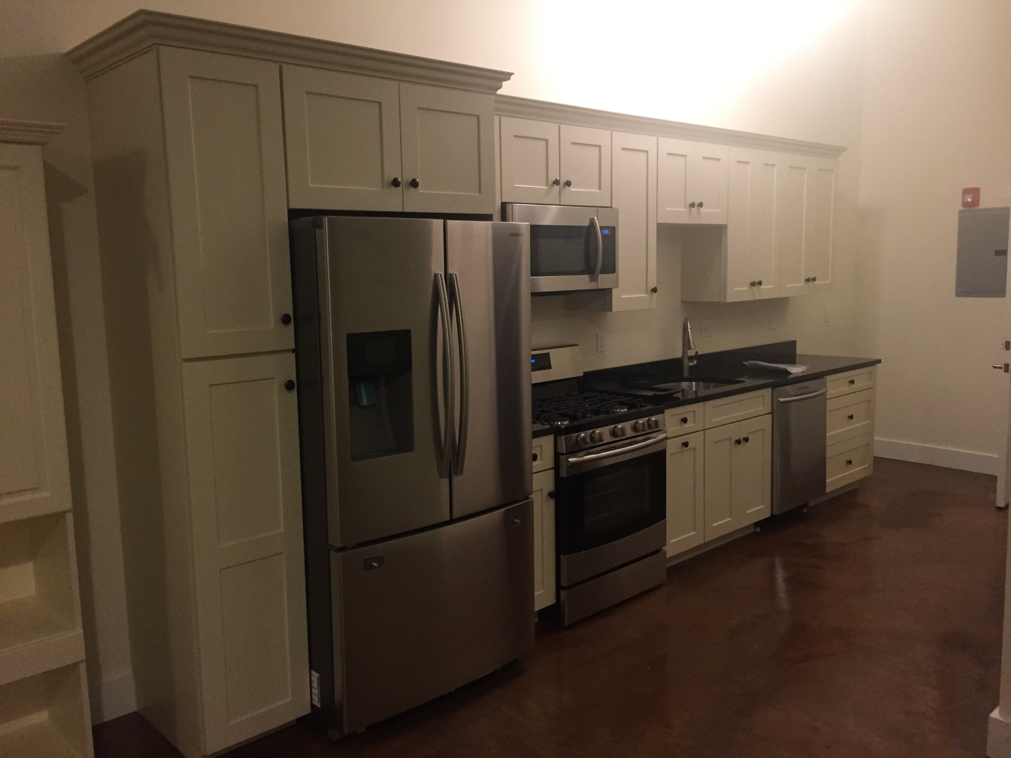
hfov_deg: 61.7
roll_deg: +0.7
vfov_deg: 48.2
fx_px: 847
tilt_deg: -7.8
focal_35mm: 29
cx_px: 506
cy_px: 379
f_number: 2.2
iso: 250
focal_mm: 4.15
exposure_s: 1/30
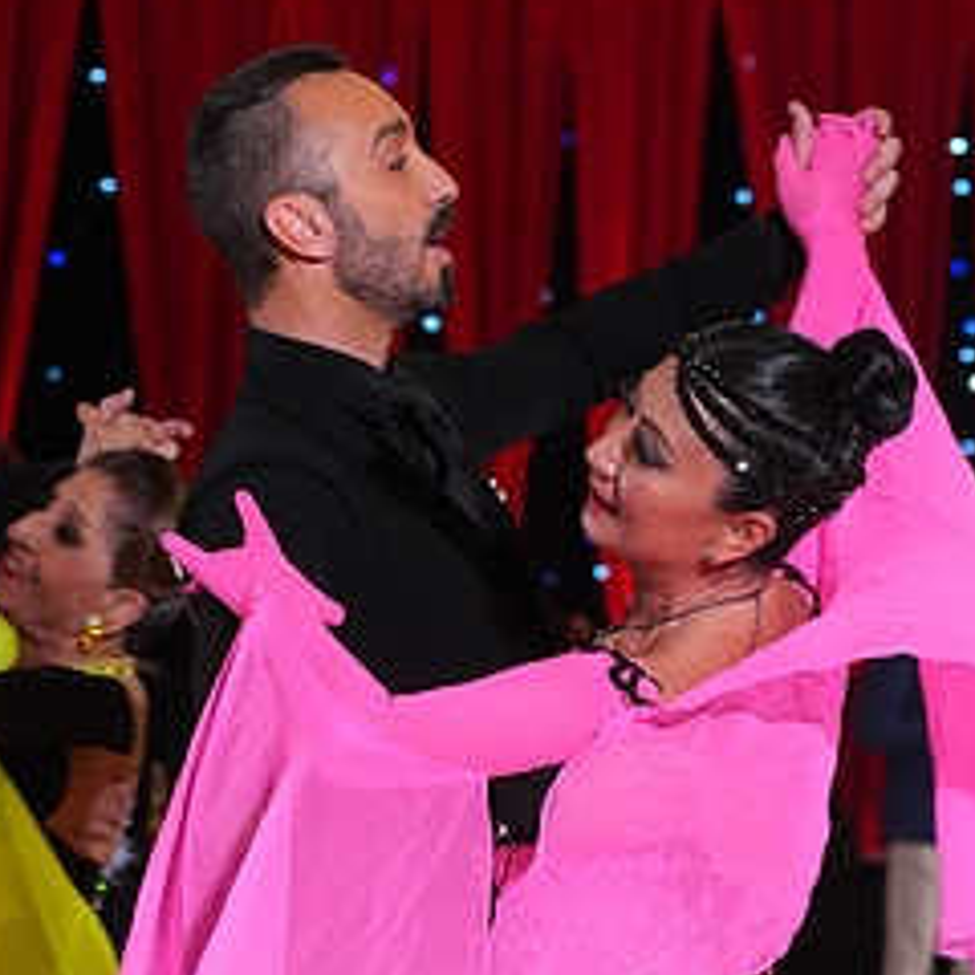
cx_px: 437
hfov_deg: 8.8
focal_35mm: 199
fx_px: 6341
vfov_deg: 8.7
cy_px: 1121
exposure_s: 1/250
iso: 3200
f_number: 5.6
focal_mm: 97
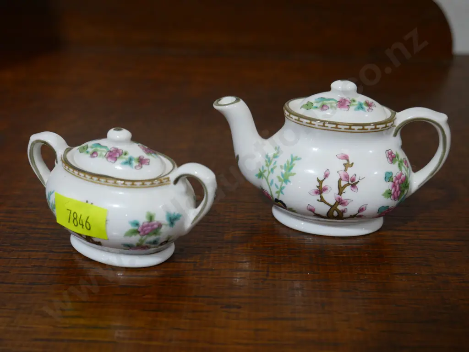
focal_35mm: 48
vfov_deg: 30.3
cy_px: 176
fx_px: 651
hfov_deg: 39.6
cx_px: 234
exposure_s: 1/60
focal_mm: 24
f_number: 5.2
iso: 400
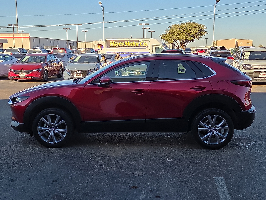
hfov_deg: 42.1
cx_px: 133
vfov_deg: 32.2
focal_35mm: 45
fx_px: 346
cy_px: 100
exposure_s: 1/1667
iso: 25
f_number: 1.8
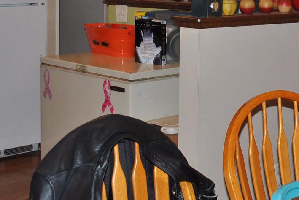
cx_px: 232
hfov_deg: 25.6
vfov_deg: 17.2
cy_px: 15
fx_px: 648
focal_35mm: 78
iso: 200
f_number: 3.5
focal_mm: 18
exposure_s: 1/60
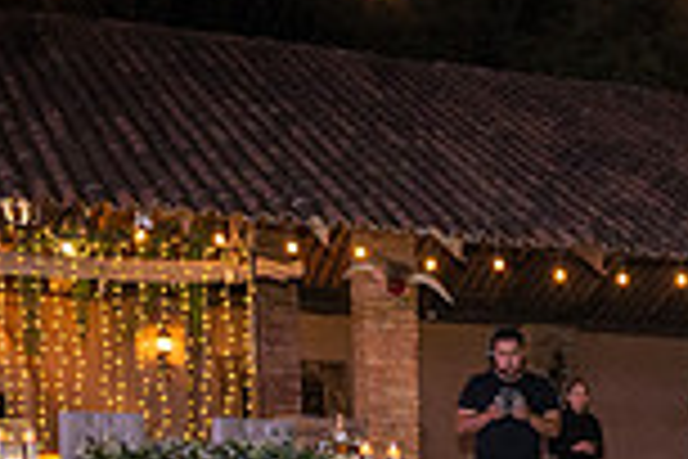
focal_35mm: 106
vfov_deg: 11.9
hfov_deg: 17.8
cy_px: 835
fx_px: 2026
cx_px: 935
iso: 2000
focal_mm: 28
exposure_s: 1/160
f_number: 4
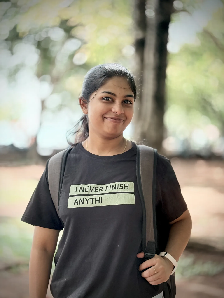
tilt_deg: -1.2
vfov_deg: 36.8
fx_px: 449
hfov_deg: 28.0
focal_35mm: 52
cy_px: 149
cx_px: 112
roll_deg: -1.4
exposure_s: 1/206
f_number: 1.6
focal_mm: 5.96
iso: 100
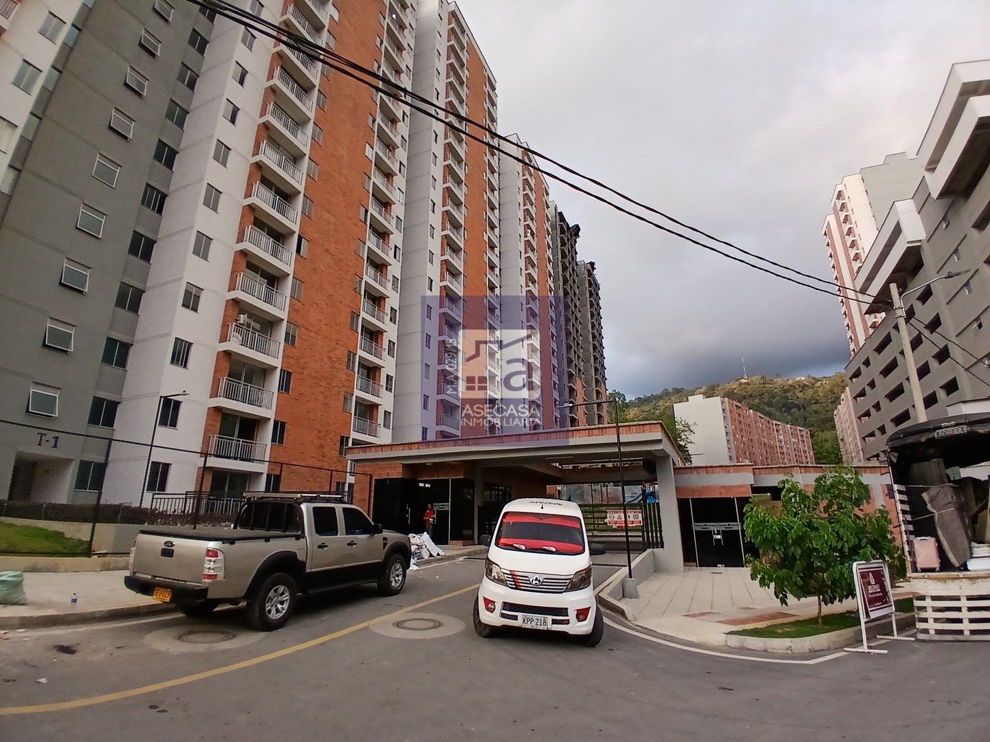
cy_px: 371
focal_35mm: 17
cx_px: 495
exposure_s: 1/120
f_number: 2.2
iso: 50
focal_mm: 1.4
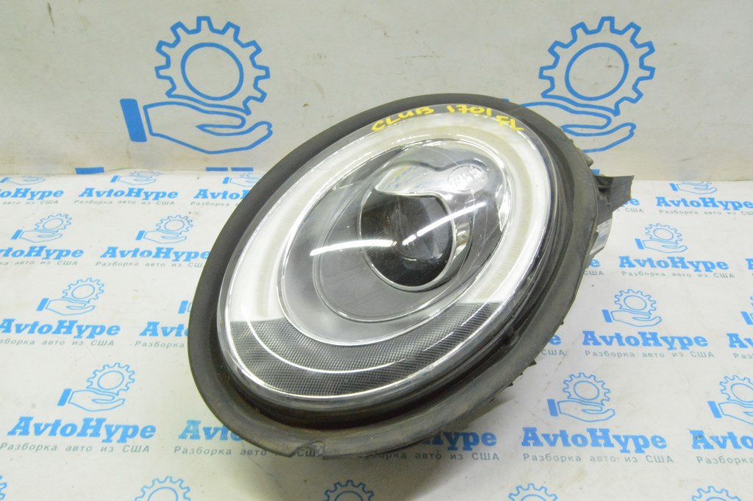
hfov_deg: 57.3
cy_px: 250
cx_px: 376
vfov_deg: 39.9
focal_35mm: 33
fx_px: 690
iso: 6400
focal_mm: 22
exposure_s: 1/20
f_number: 20
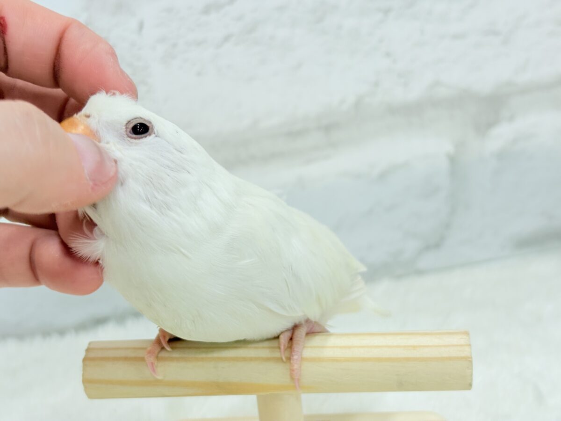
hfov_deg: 36.8
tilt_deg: -21.3
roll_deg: +8.0
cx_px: 280
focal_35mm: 52
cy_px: 210
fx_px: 843
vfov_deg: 28.0
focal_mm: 5.96
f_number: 1.6
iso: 64
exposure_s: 1/100
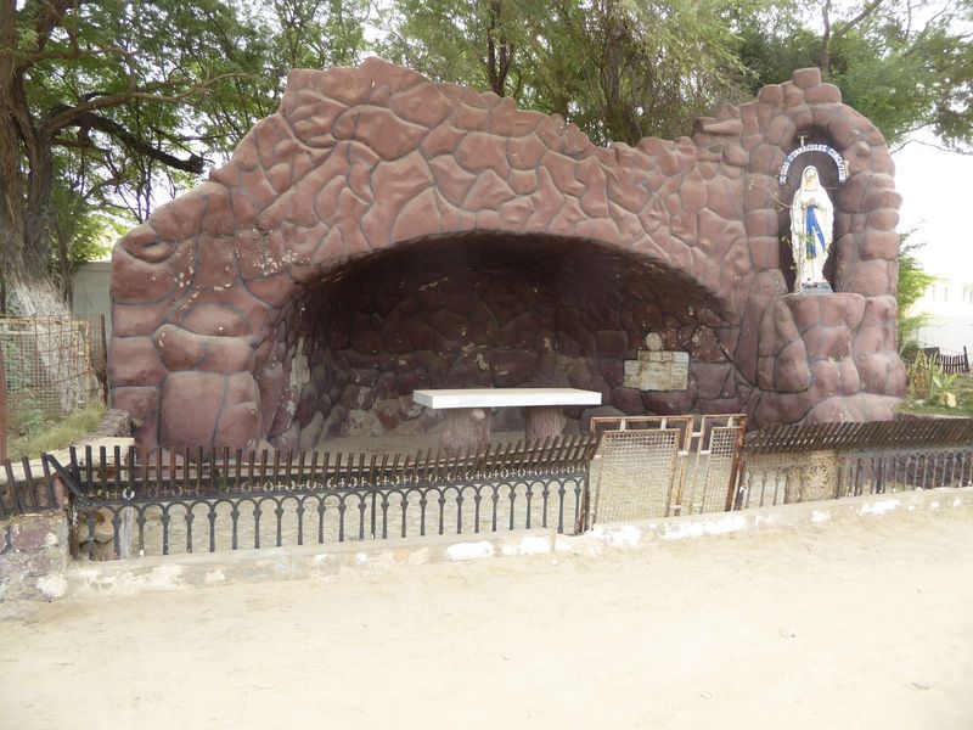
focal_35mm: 25
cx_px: 486
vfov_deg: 54.9
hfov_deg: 69.4
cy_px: 365
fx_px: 703
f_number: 3.3
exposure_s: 1/160
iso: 80
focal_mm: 4.3
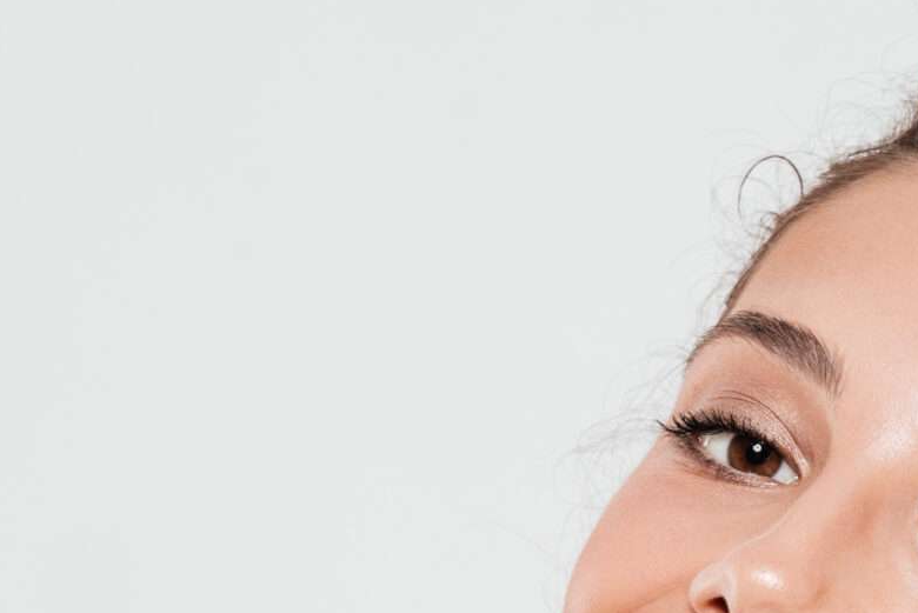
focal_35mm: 574
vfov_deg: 2.4
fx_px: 14645
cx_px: 1212
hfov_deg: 3.6
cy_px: 804
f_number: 8
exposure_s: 1/160
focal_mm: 175
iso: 100
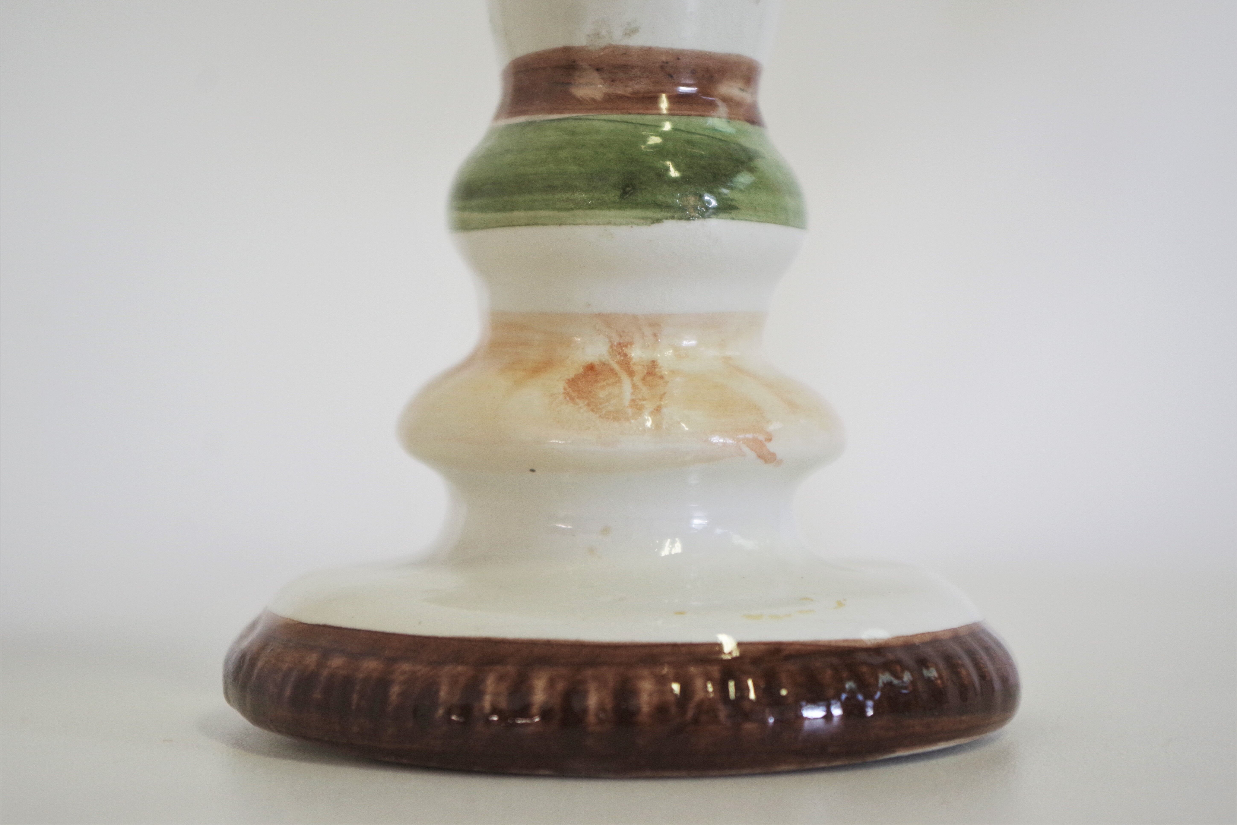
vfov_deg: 18.2
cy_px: 412
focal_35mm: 75
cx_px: 618
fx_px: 2577
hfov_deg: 27.0
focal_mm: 50
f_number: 5.6
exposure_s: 1/100
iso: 400
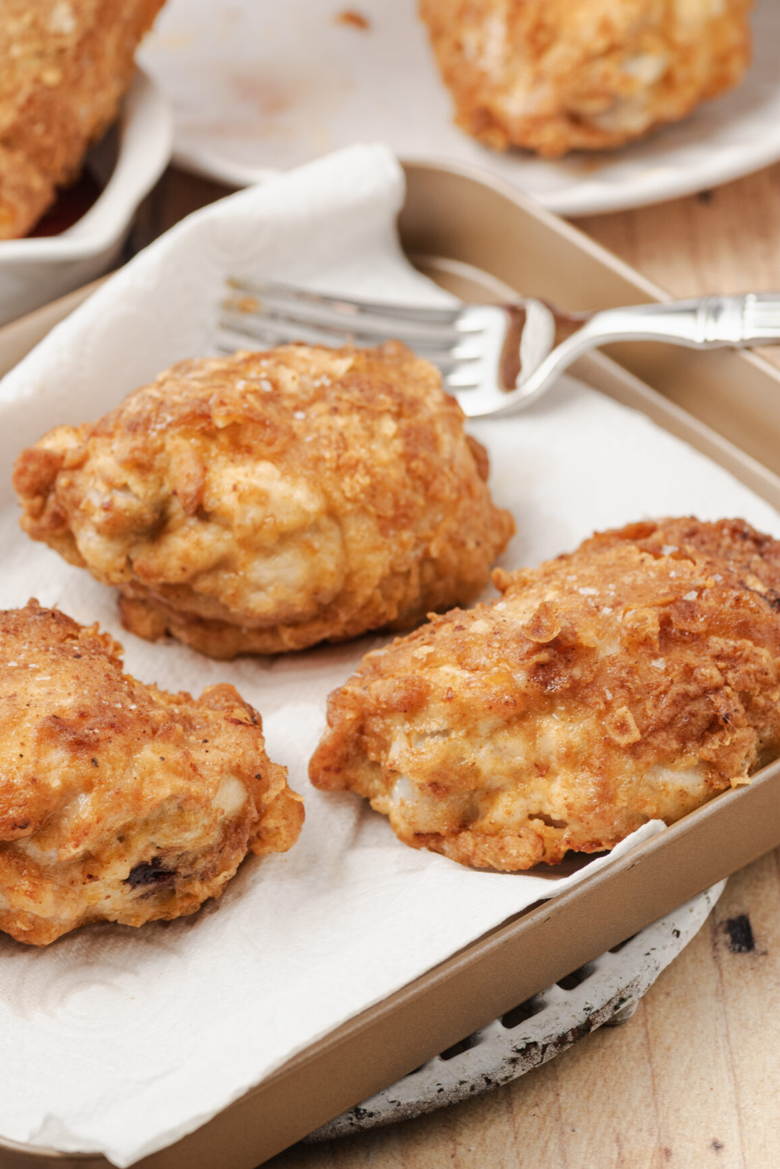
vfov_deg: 14.0
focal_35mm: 147
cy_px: 530
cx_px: 209
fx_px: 4776
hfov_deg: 9.3
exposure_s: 1/15
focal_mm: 100
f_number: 8
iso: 320
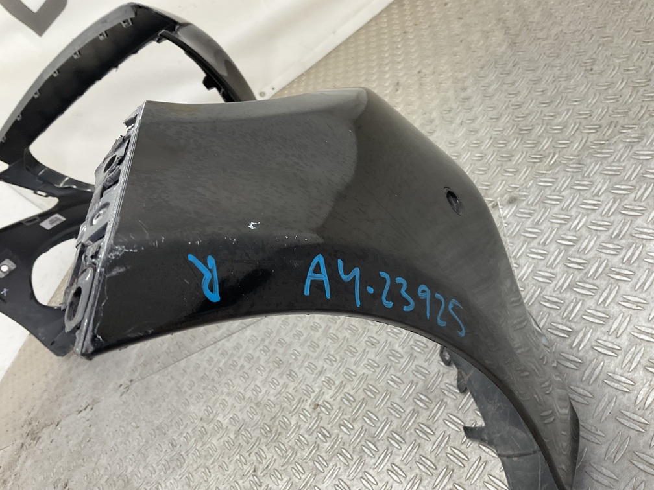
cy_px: 245
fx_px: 548
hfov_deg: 61.7
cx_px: 327
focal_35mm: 29
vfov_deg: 48.2
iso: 50
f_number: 1.8
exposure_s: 1/120
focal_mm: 3
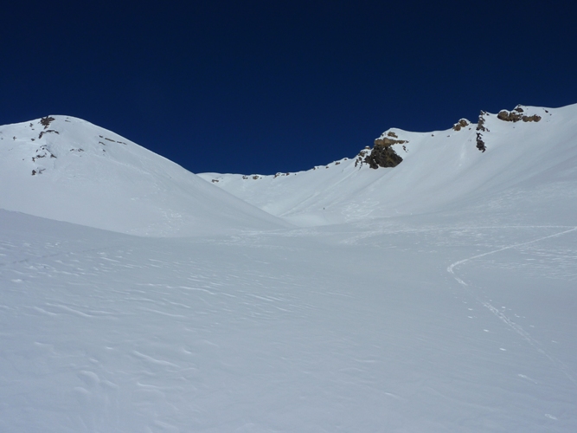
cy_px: 216
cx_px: 288
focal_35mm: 29
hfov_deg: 61.7
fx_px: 483
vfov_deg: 48.2
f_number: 6.3
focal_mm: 4.7
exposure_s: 1/2000
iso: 80
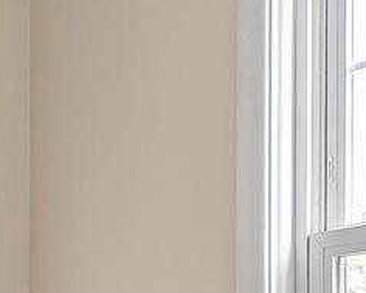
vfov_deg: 12.6
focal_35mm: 114
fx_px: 1235
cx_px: -119
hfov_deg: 15.9
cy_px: 481
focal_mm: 14
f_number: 7.1
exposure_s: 1/10
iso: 320
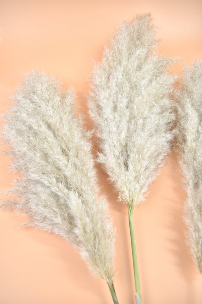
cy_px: 152
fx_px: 253
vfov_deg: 61.9
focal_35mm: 30
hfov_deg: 43.6
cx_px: 101
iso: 100
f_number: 4.5
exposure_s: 1/50
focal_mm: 20
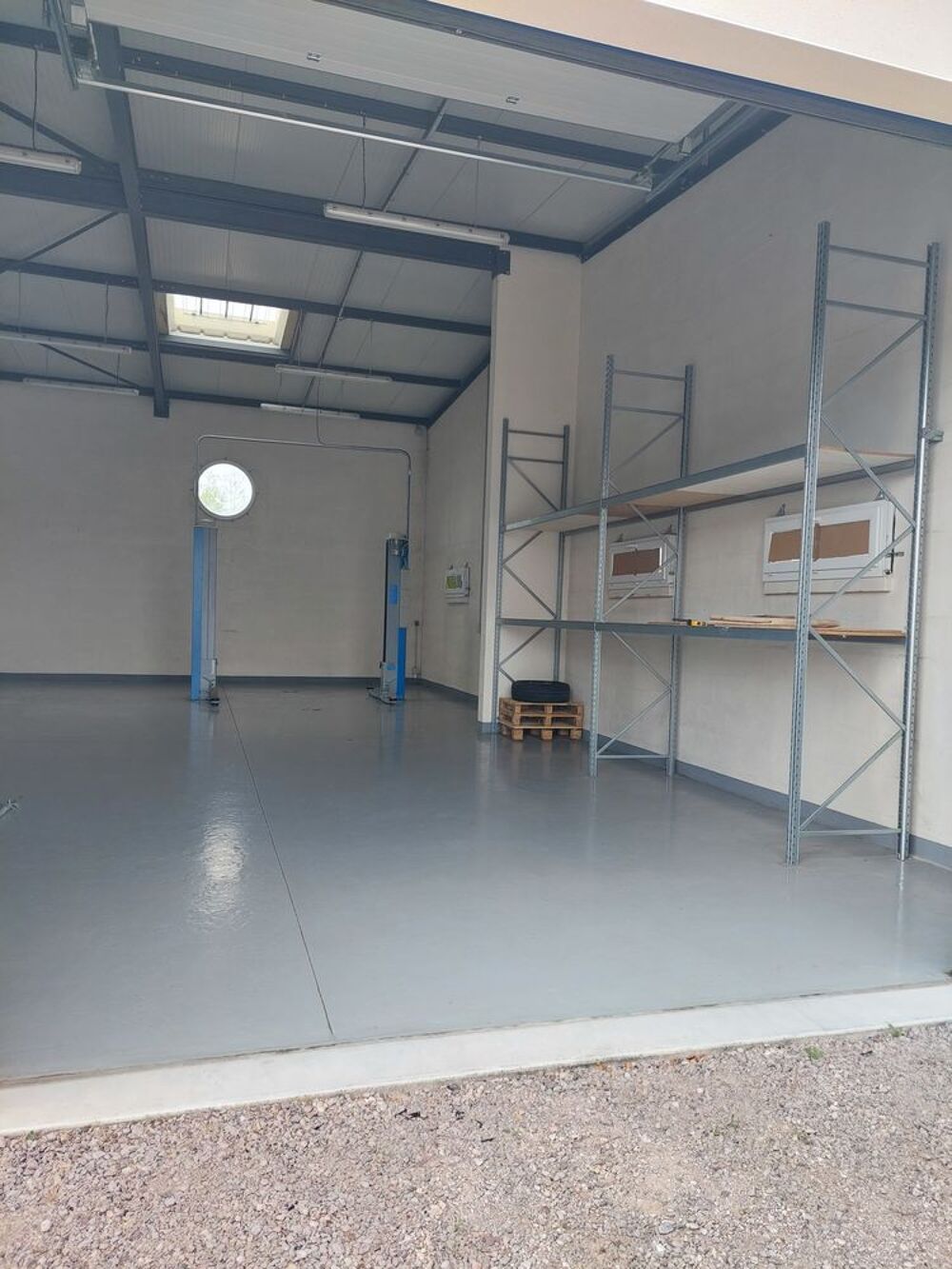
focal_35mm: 24
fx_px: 880
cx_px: 476
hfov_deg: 56.8
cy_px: 634
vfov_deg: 71.6
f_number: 1.8
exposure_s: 1/182
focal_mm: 5.23
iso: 40
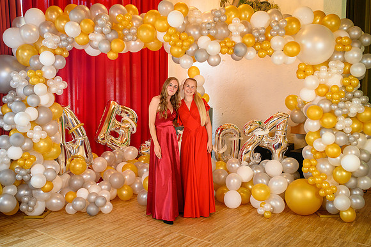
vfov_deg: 36.2
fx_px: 378
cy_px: 121
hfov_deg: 52.2
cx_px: 176
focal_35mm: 37
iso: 1250
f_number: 3.5
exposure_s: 1/100
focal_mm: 35
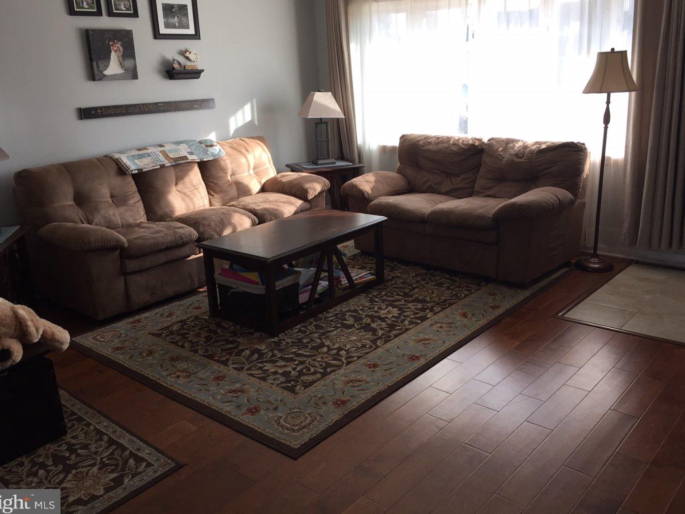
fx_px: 613
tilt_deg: -16.3
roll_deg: +3.6
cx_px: 338
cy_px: 244
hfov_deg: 58.4
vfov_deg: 45.4
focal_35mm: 31
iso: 40
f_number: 2.2
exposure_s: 1/120
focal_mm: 4.15
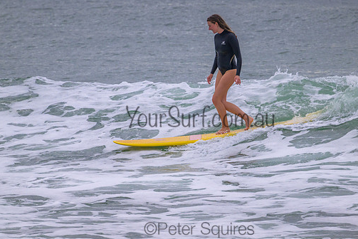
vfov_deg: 1.5
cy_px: 111
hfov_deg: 2.2
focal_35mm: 922
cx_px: 199
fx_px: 9174
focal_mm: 800
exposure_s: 1/2000
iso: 900
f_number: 11
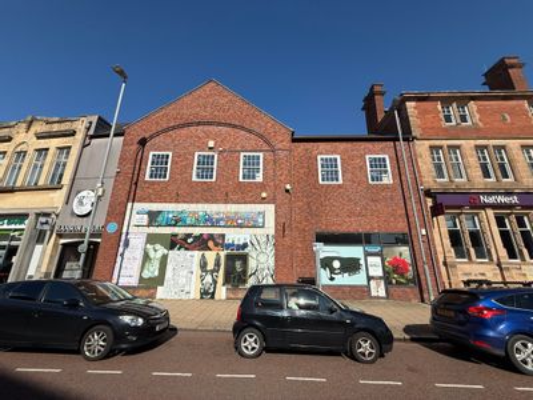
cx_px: 266
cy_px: 200
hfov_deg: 102.1
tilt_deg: +15.8
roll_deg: -1.2
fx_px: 216
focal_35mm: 14
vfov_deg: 85.7
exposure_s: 1/3663
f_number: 2.2
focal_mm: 2.22
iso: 50
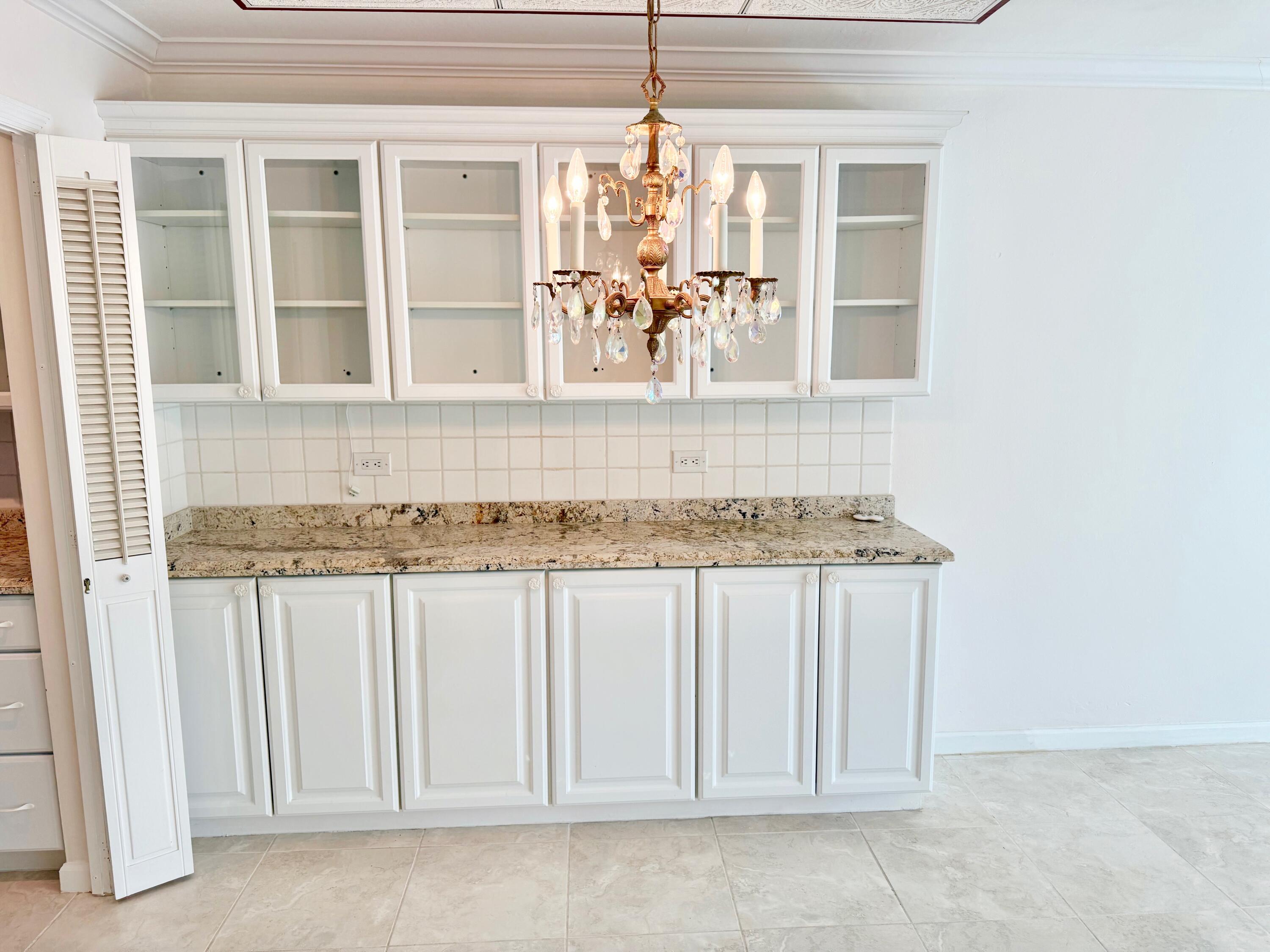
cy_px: 476
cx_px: 635
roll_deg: +0.0
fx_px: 881
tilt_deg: -8.7
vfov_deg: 56.8
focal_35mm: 24
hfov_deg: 71.6
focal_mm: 6.76
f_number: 1.78
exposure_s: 1/397
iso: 100
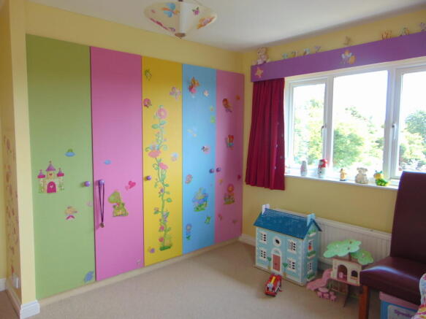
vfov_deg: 54.9
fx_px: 308
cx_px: 213
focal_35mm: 25
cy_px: 160
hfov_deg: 69.4
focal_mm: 4.5
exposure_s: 1/50
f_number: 3
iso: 80
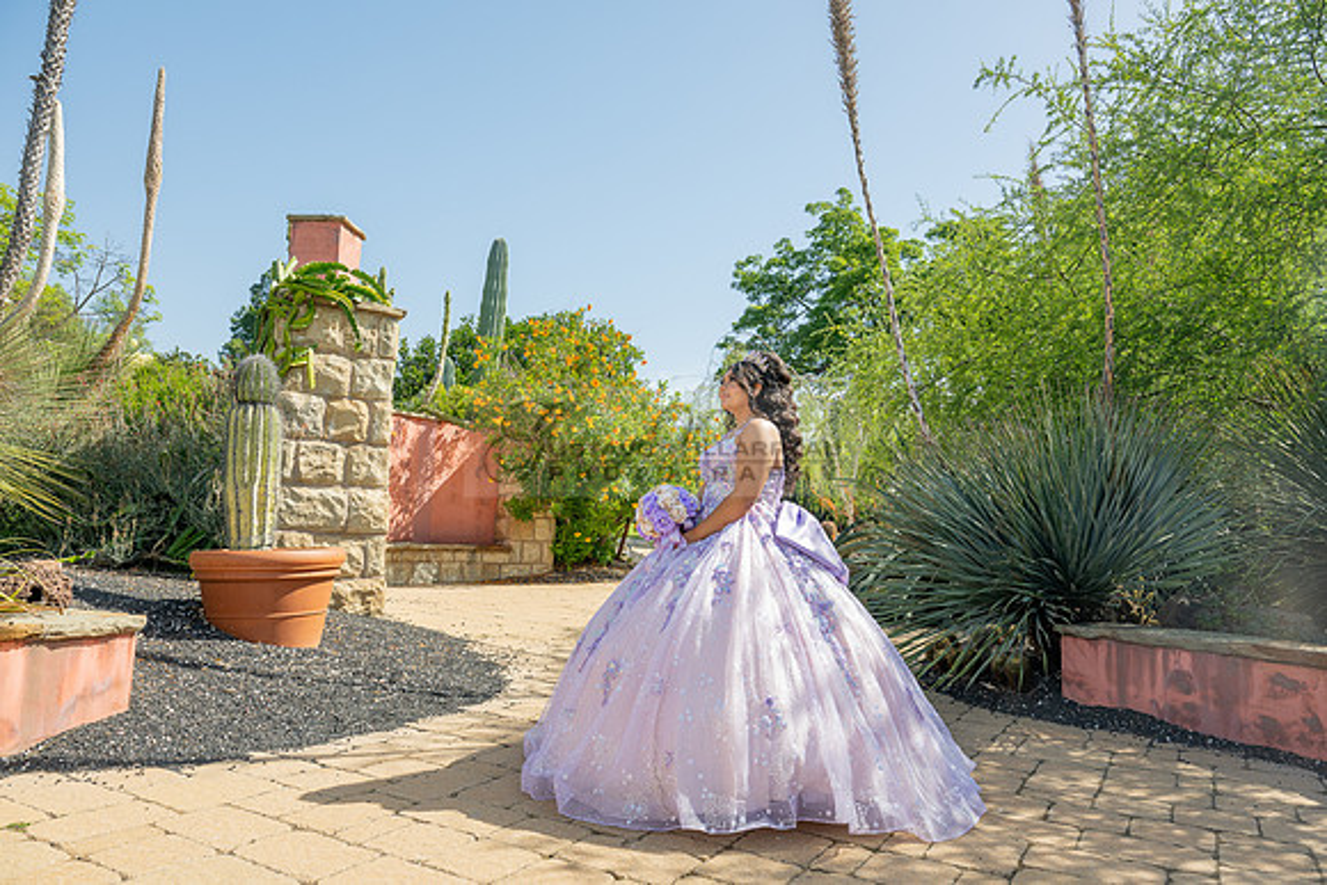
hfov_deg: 73.7
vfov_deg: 53.2
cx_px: 664
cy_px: 442
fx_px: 885
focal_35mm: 24
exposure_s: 1/200
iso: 200
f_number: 9
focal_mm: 24
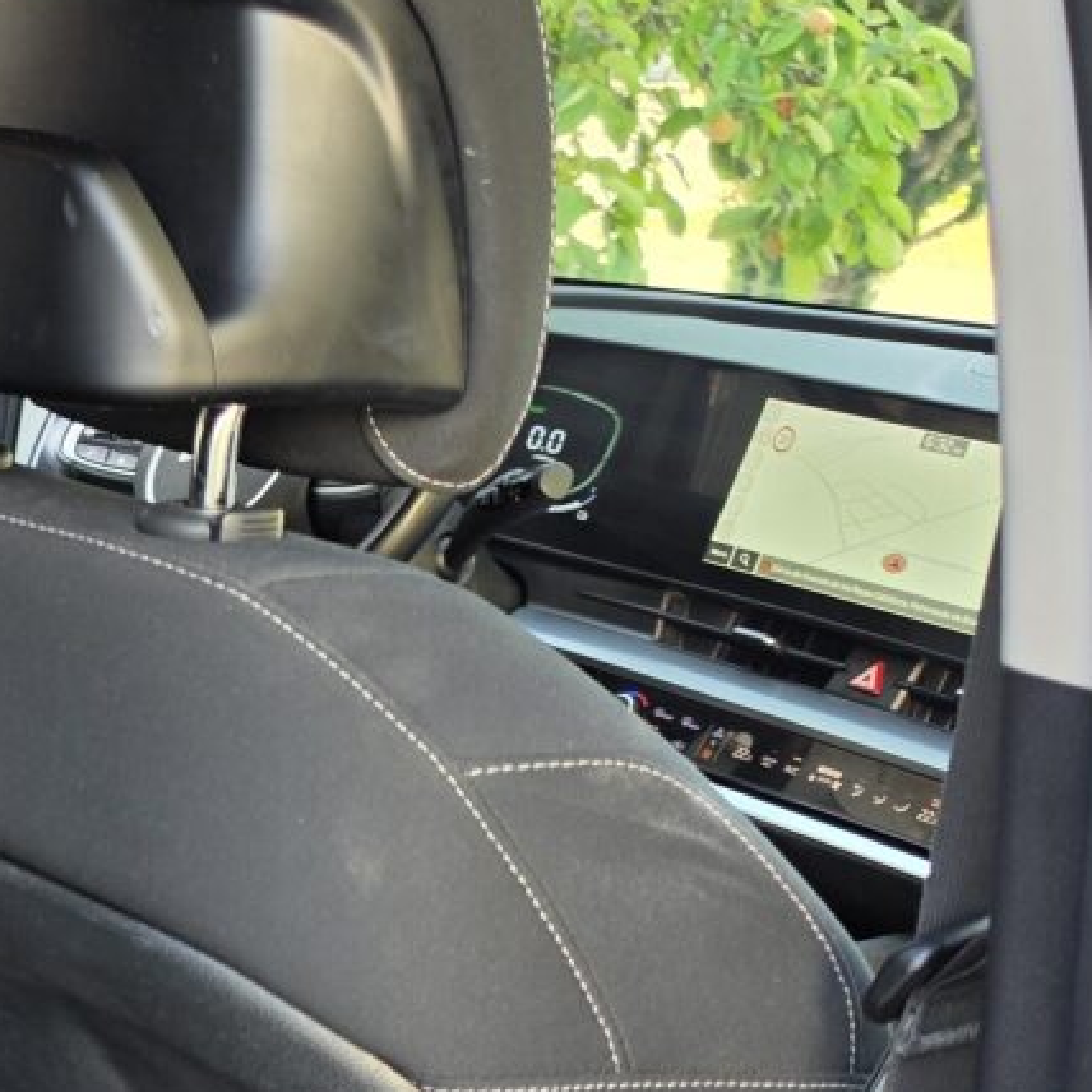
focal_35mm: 76
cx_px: -668
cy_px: 1064
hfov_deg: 19.1
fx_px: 2712
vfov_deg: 22.0
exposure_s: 1/180
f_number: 1.4
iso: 50
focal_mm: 6.5
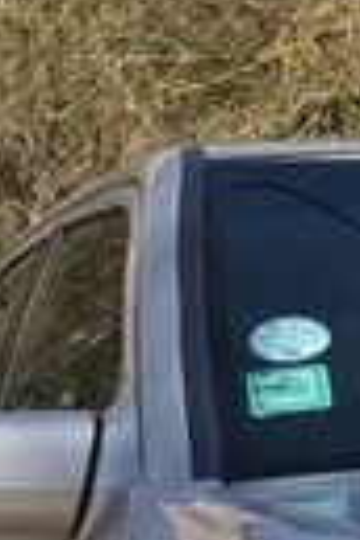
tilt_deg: -10.5
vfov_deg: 12.2
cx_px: 640
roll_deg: +3.7
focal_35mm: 154
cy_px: 973
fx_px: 2310
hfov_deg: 8.6
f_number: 2.2
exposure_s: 1/1953
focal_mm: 4.15
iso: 32
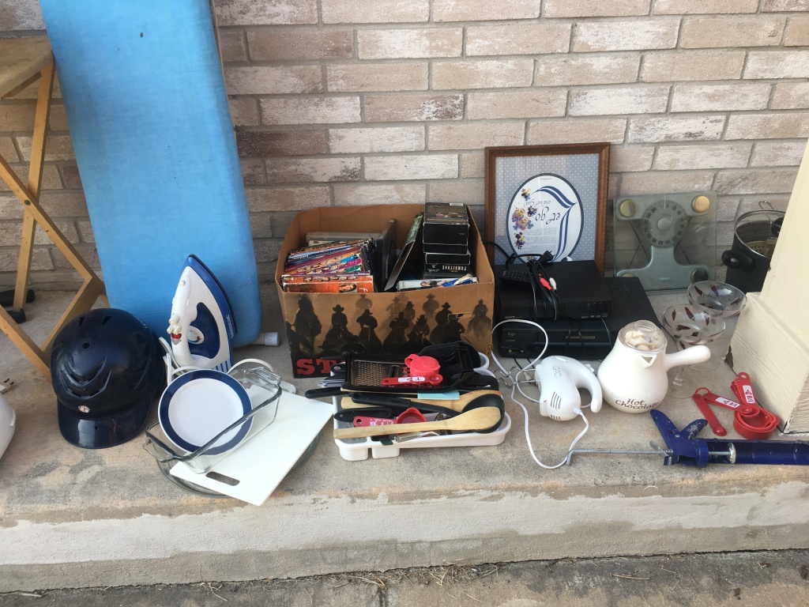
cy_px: 304
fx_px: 678
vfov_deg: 48.2
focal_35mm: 29
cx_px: 404
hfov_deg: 61.7
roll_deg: +2.3
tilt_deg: -32.3
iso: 32
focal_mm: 4.15
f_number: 2.2
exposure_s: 1/120
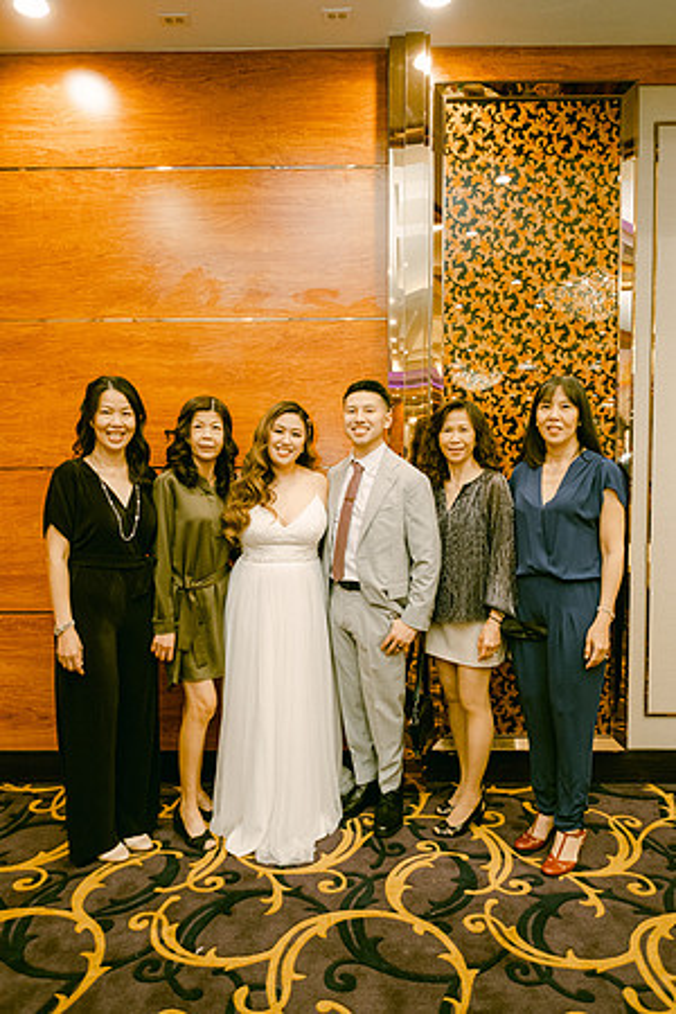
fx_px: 676
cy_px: 507
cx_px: 338
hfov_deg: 53.1
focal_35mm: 24
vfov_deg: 73.7
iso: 800
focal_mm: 16
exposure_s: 1/125
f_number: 2.8
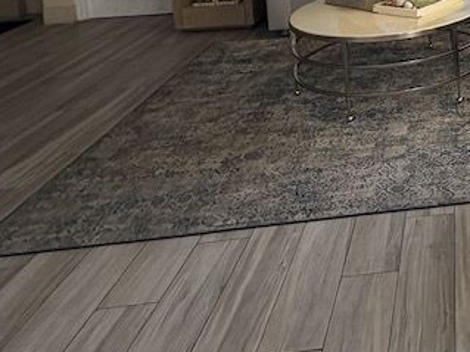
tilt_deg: -7.6
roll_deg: +1.3
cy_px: -80
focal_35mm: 45
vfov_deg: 27.8
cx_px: 529
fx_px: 611
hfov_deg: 35.4
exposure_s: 1/120
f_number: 2.2
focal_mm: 2.22
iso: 125
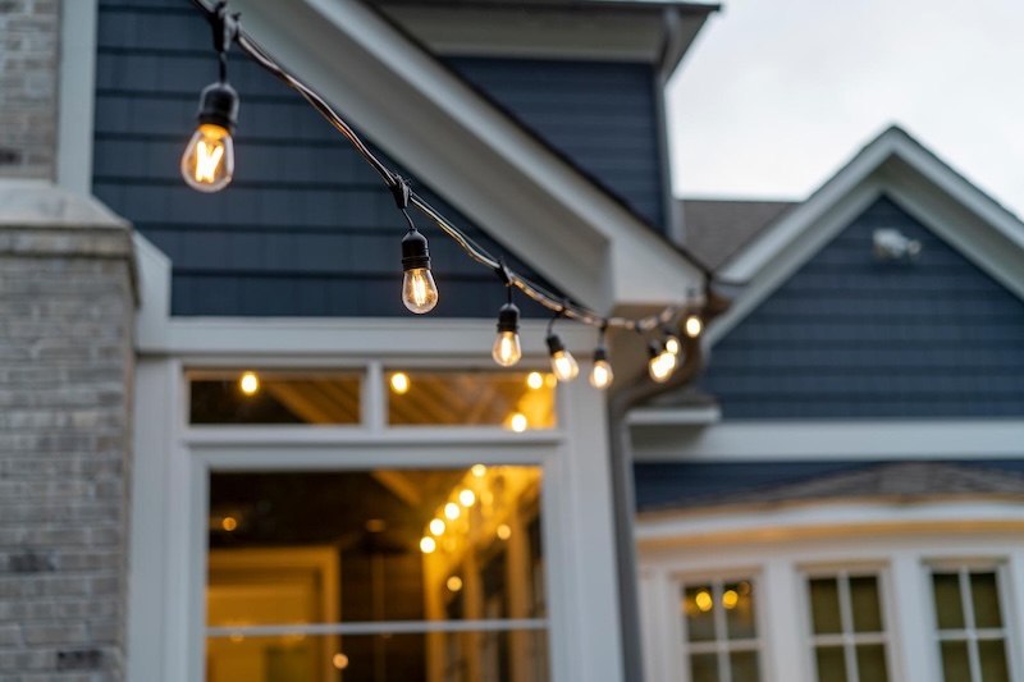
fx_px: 1564
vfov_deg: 24.6
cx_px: 512
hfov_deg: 36.3
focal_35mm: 55
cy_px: 341
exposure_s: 1/100
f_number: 2.5
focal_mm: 55
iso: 400
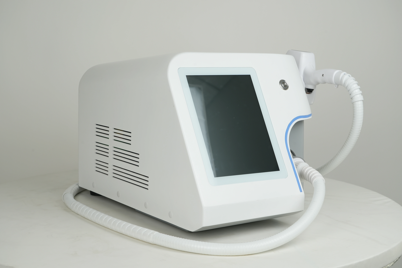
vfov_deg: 21.2
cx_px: 201
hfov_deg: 31.4
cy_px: 134
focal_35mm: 64
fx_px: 715
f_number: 11
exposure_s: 1/25
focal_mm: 64
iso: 250
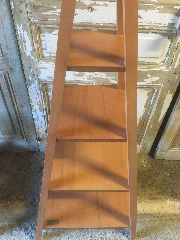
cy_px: 120
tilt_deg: -47.0
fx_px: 201
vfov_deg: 61.7
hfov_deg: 48.2
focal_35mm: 29
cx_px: 90
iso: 200
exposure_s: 1/20
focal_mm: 4.15
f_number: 2.2
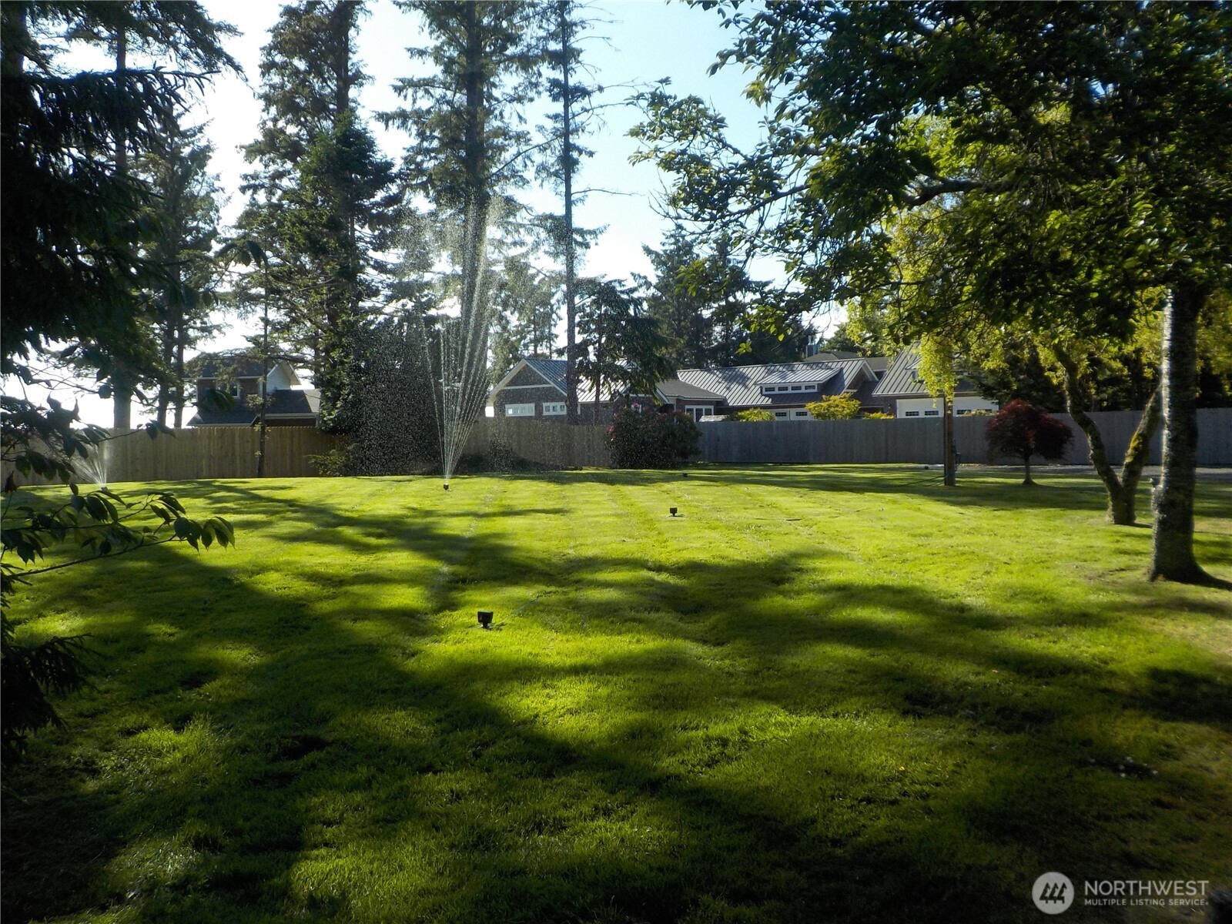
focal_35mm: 30
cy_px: 462
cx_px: 616
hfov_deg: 60.0
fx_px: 1068
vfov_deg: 46.8
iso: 125
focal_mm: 4.1
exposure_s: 1/800
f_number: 3.3
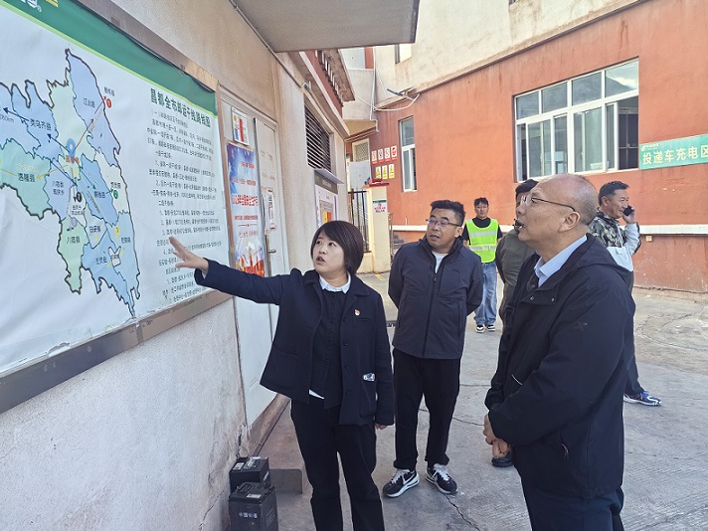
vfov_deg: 49.7
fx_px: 573
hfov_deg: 63.4
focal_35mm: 28
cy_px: 267
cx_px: 345
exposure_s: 1/168
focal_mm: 5.52
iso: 50
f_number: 1.9
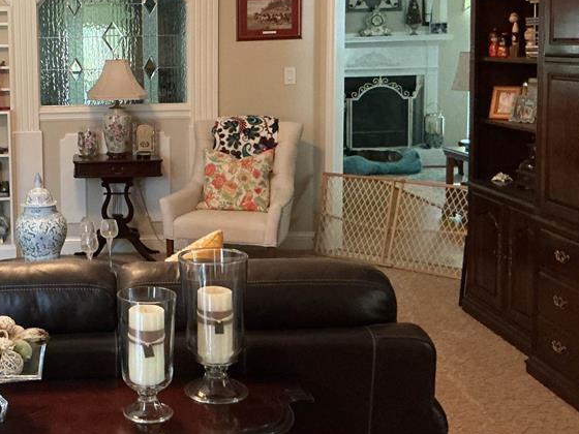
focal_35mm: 53
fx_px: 886
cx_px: 82
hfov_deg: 34.6
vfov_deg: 27.3
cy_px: 140
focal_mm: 3
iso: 320
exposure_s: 1/30
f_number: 1.8
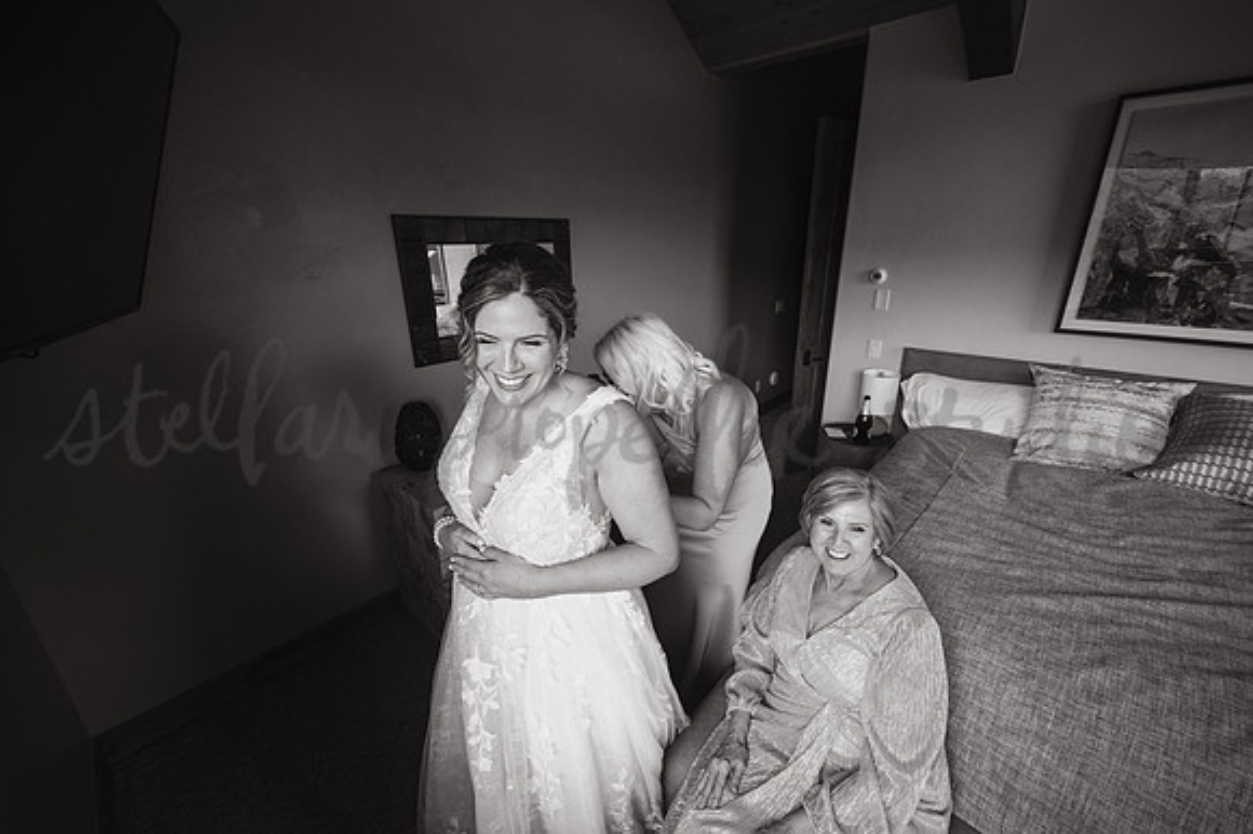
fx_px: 487
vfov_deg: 81.1
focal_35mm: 14
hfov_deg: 104.3
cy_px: 417
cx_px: 626
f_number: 4
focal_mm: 14
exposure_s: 1/250
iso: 800
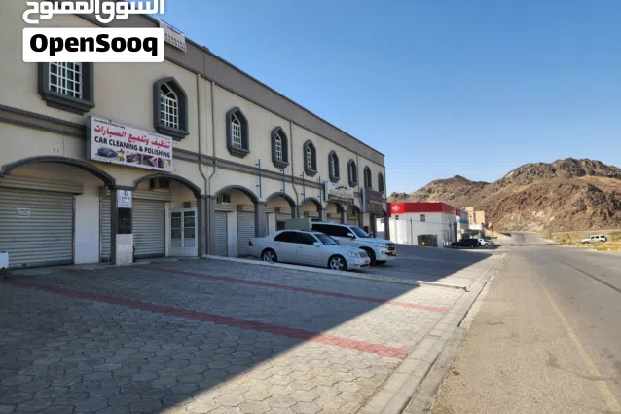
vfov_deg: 53.1
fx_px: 414
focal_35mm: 24
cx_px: 310
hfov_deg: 73.8
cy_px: 203
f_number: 1.8
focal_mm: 5.4
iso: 20
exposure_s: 1/1272
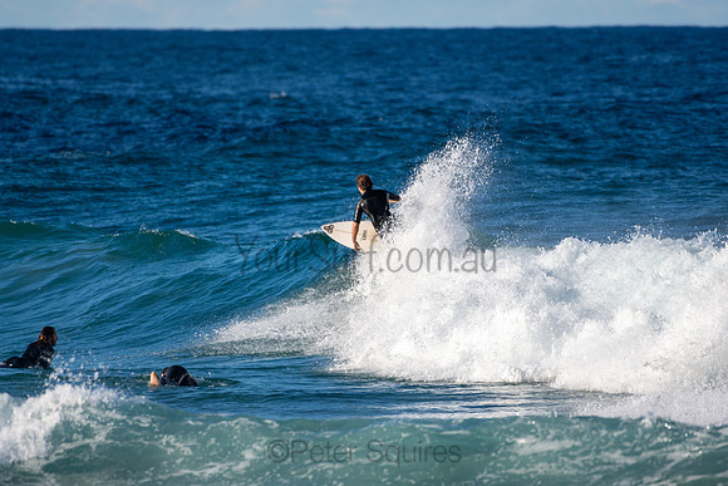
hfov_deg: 2.7
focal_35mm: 750
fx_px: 15170
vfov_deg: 1.8
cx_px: 364
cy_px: 243
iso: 200
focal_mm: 500
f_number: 5.6
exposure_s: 1/1250
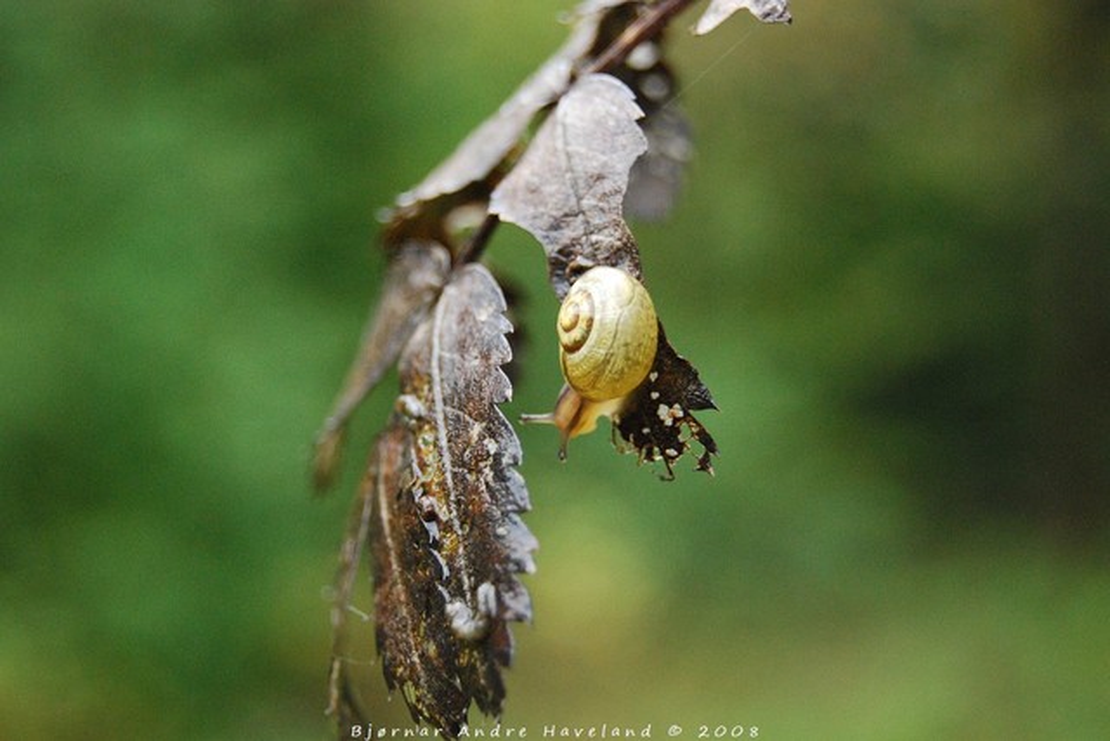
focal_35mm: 82
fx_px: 2544
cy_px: 370
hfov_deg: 24.6
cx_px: 555
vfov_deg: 16.6
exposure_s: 1/80
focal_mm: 55
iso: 1600
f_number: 5.6
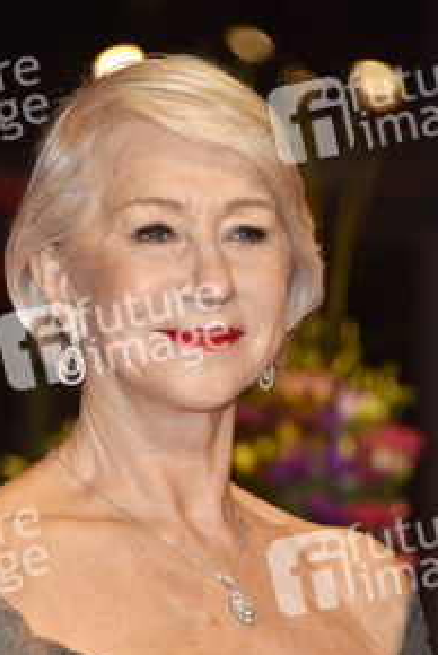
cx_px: 178
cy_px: 449
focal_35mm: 289
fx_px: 5261
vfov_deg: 7.1
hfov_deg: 4.8
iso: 800
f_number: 5.6
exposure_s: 1/125
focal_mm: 210
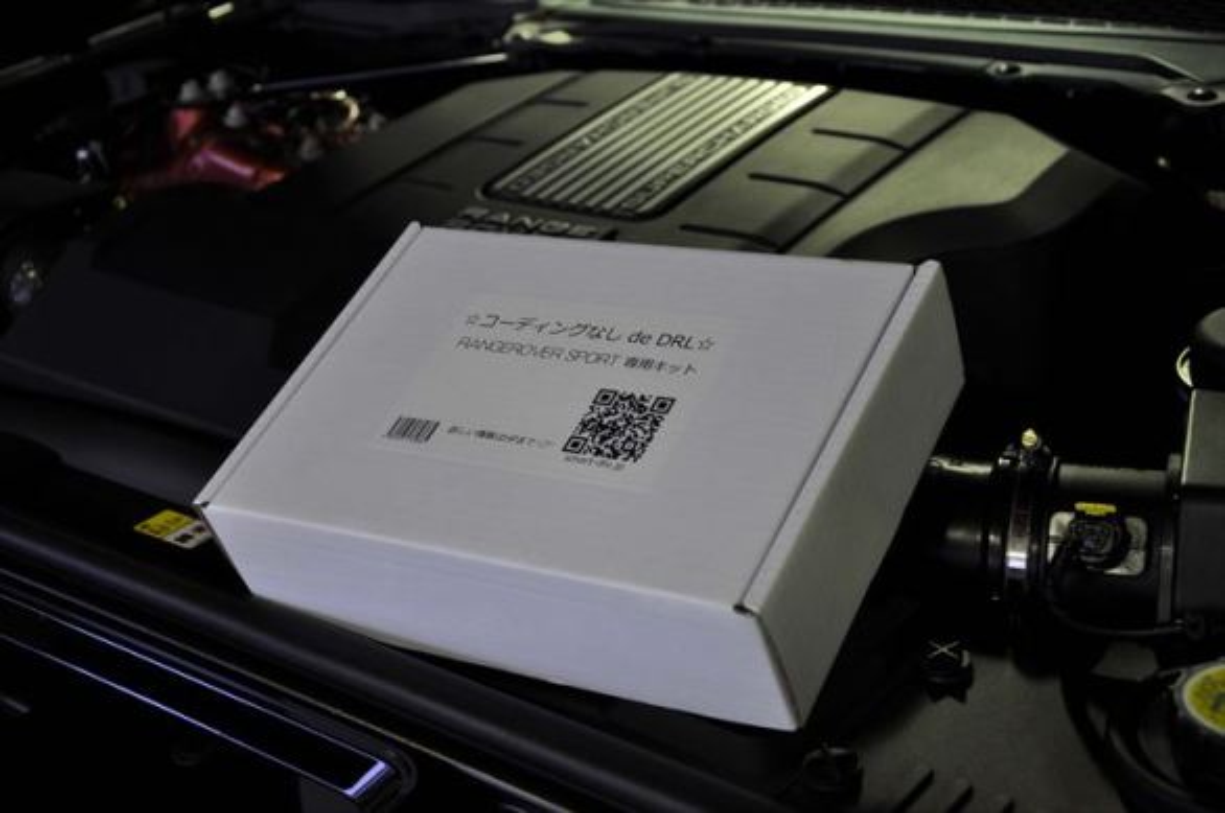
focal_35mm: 52
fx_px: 1784
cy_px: 406
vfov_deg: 25.7
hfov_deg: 37.9
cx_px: 612
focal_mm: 35
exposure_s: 1/15
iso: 450
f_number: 4.5
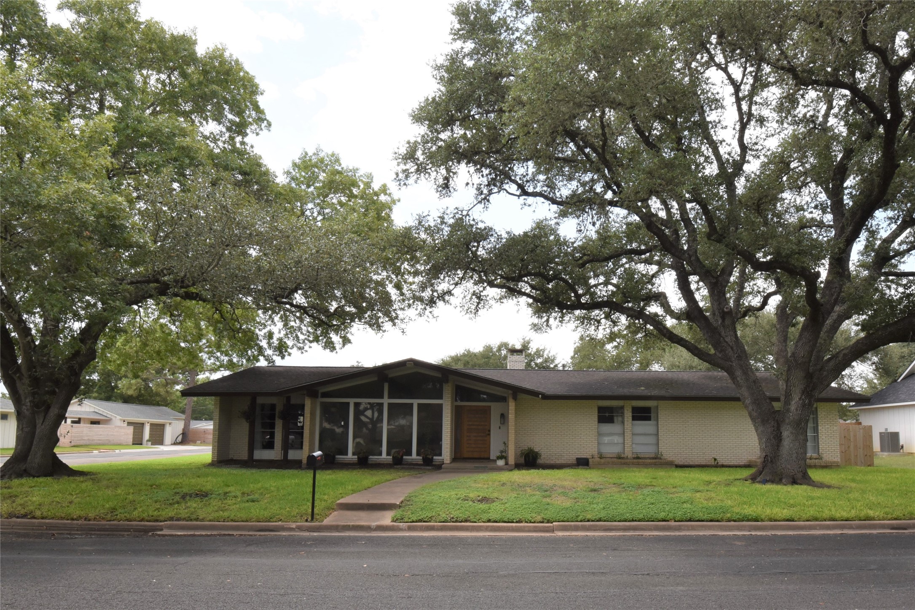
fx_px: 432
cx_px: 458
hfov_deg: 93.3
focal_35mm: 17
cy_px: 305
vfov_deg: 70.5
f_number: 20
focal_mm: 17
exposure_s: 1/200
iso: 1000
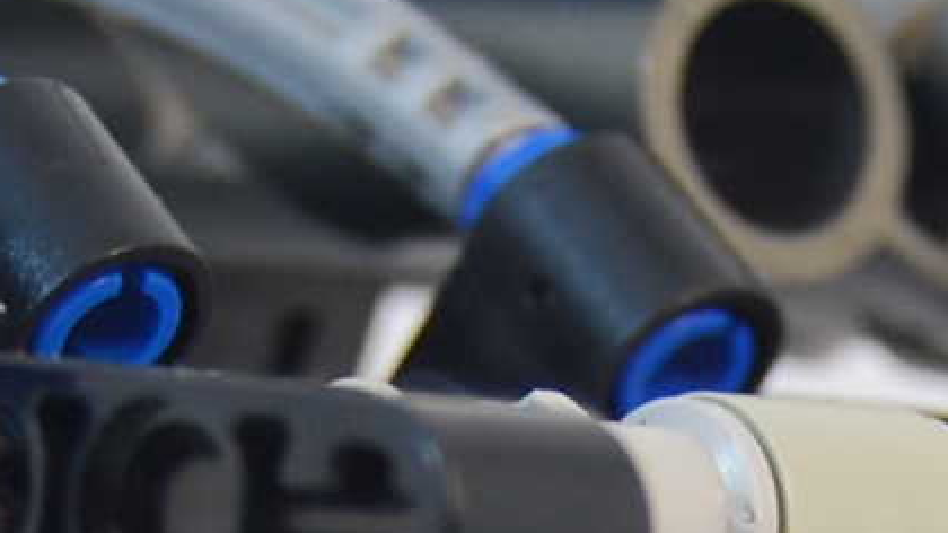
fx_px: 10907
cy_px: 1312
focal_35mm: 434
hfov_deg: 5.0
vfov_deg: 2.8
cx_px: 537
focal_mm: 40
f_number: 5
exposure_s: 1/60
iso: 200
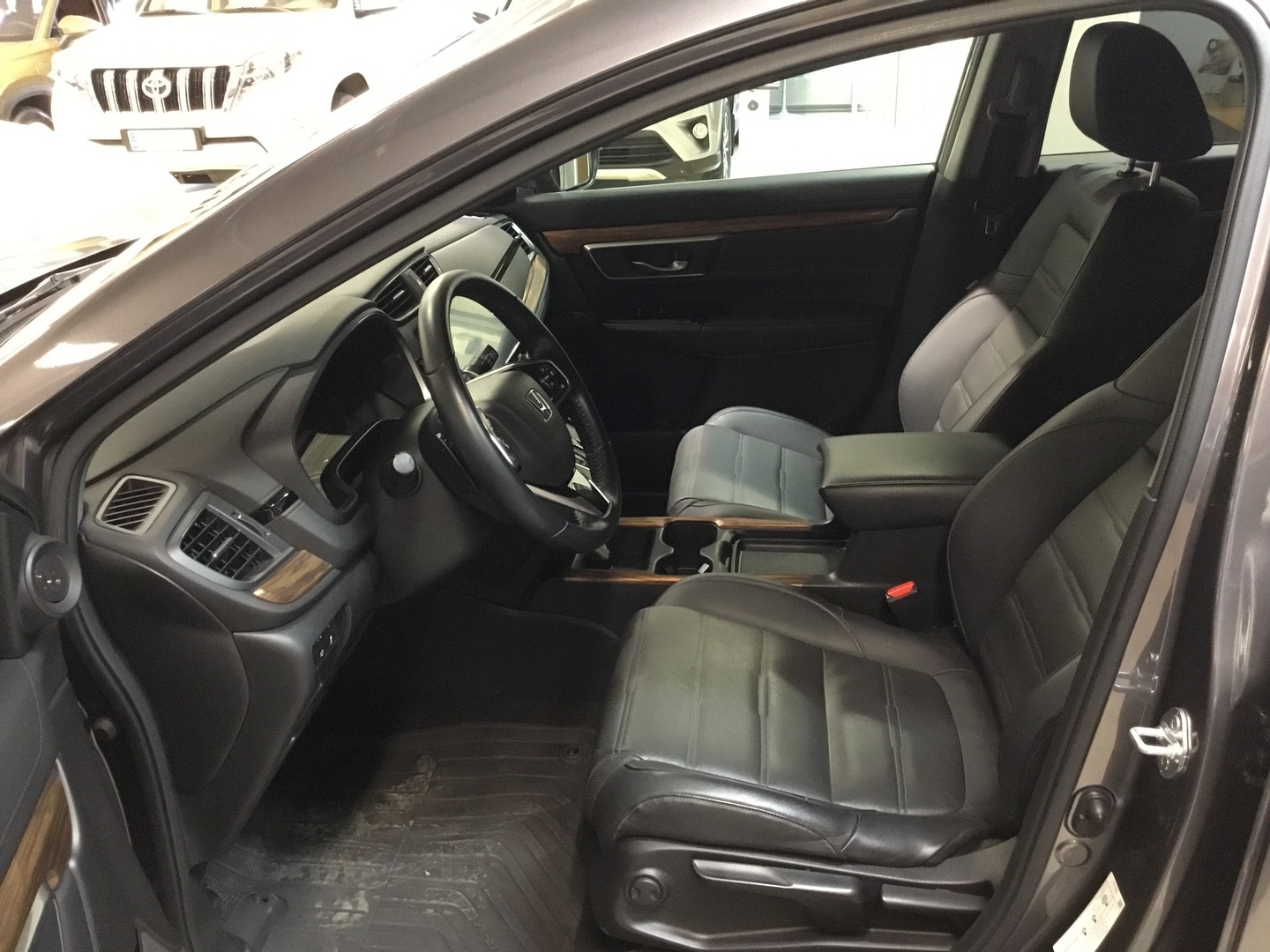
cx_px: 635
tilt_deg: -25.2
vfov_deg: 45.4
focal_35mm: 31
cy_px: 476
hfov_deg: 58.4
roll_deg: +3.1
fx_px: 1137
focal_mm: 3.3
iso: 320
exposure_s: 1/17
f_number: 2.4
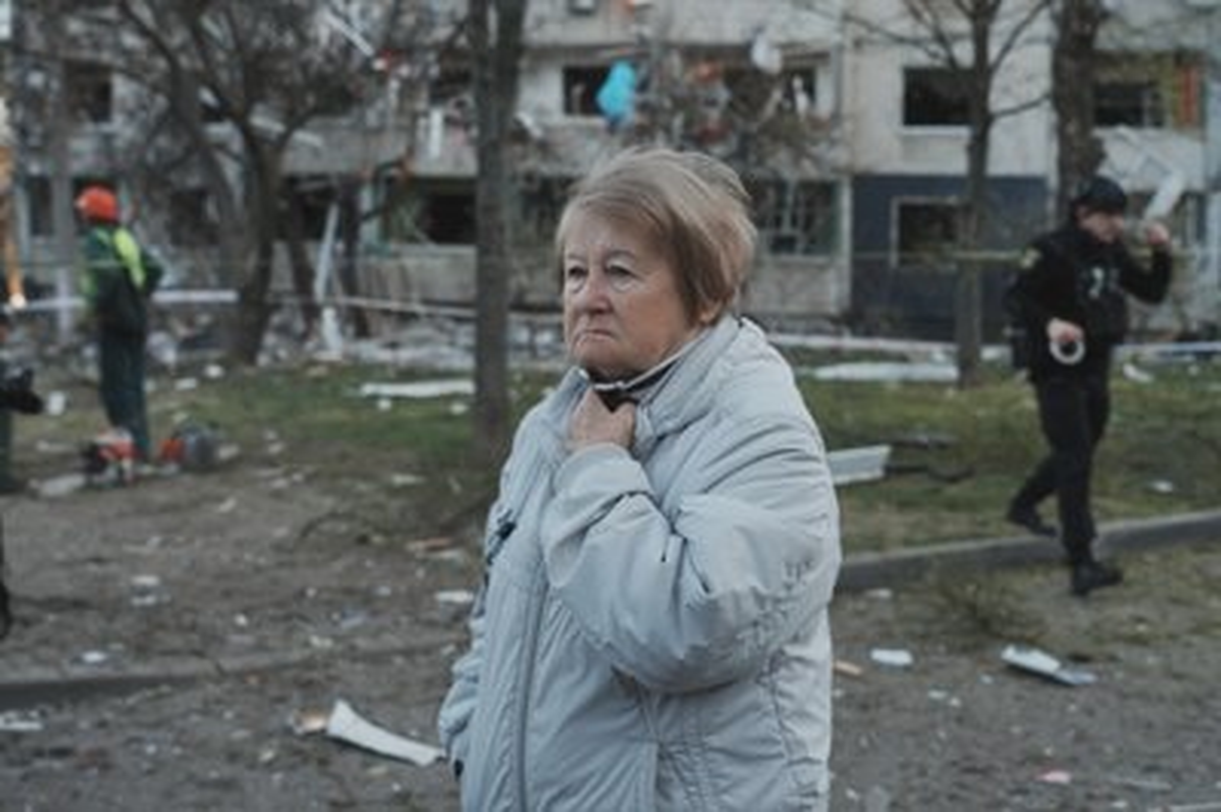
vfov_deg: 39.9
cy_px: 406
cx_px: 610
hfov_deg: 57.3
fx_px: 1118
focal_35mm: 33
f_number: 4
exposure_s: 1/1250
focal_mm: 33
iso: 400
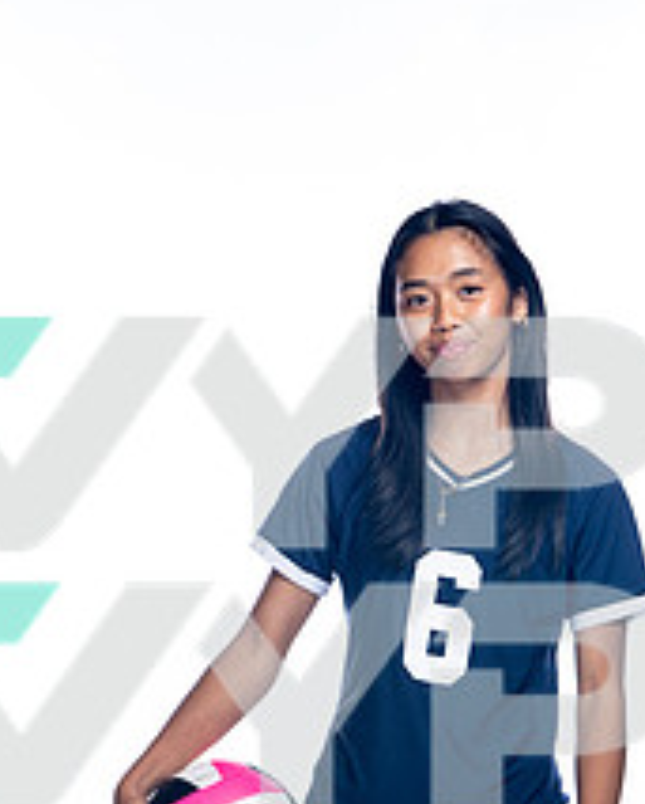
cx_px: 389
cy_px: 702
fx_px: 5096
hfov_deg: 7.2
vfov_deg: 9.0
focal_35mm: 214
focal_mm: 108
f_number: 5.6
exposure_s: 1/250
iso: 400
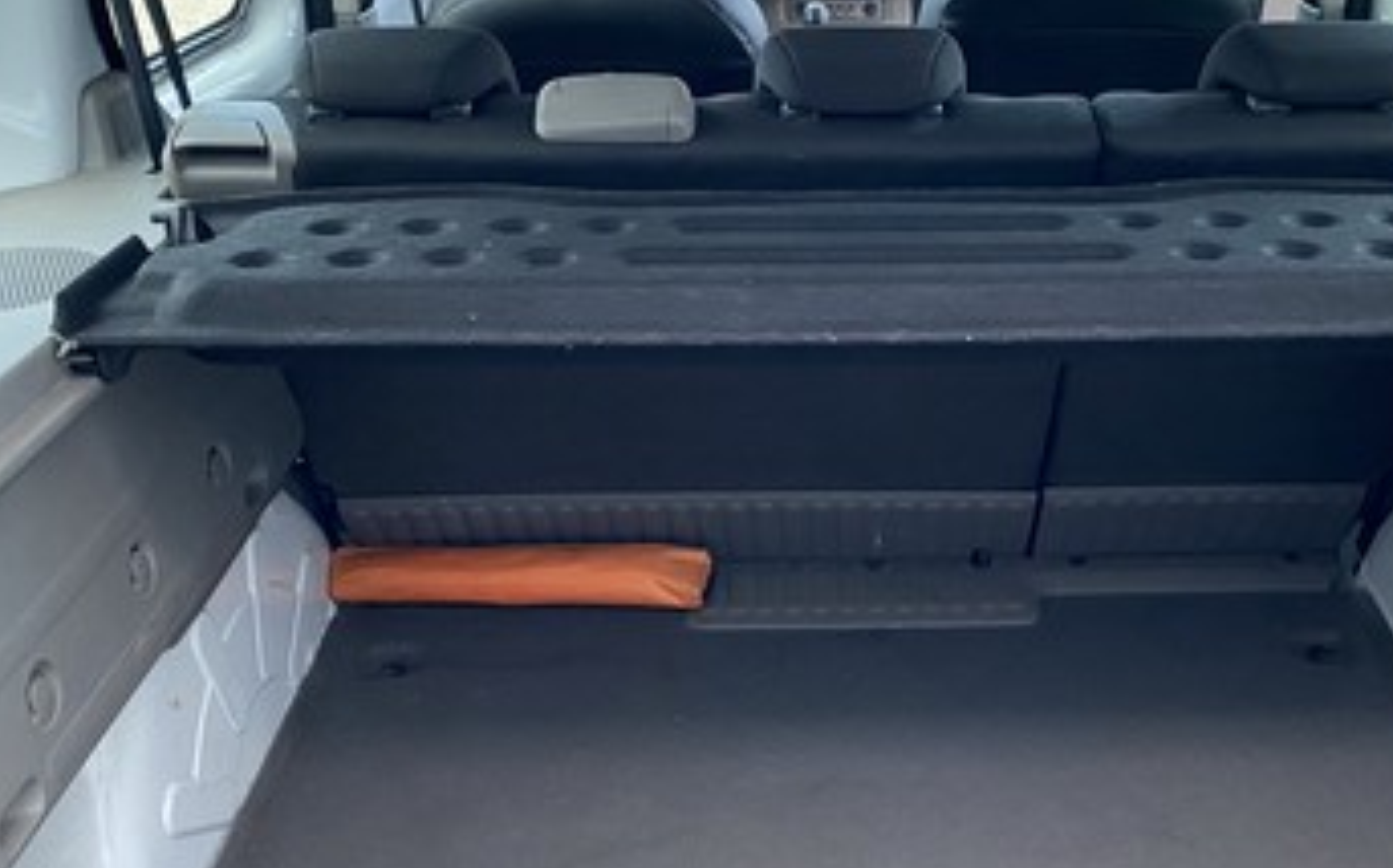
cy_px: 574
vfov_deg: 31.0
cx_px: 865
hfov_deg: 47.8
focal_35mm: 41
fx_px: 1556
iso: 500
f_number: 1.8
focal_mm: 4.25
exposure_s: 1/60
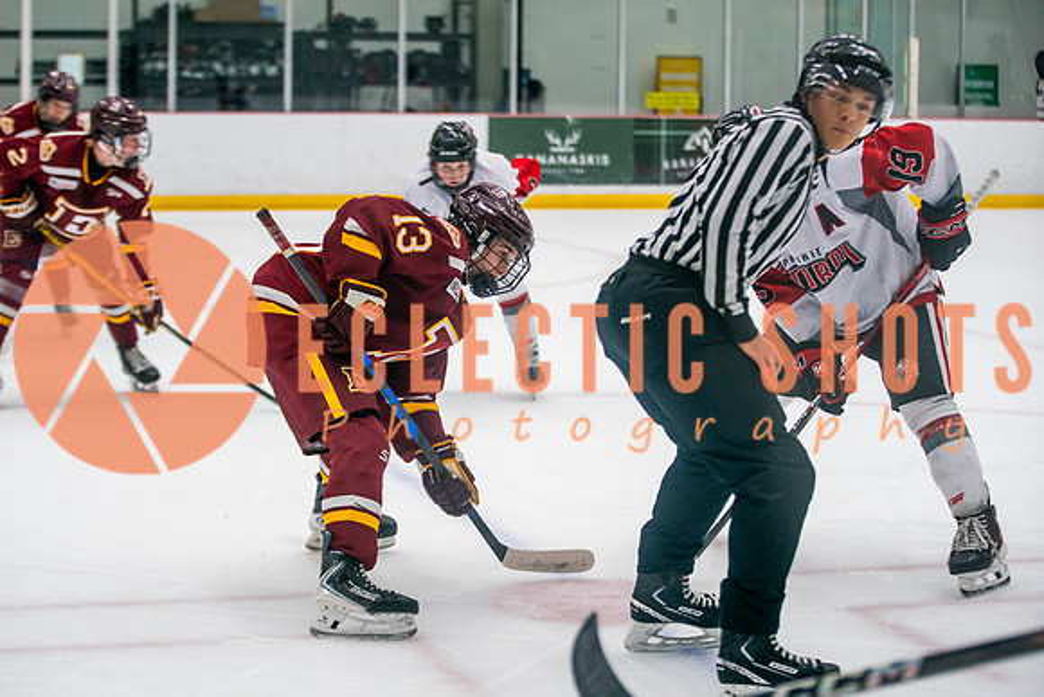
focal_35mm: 83
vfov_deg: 16.5
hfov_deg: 24.5
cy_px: 348
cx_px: 467
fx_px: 2405
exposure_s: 1/640
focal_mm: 75
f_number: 2.8
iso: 2000
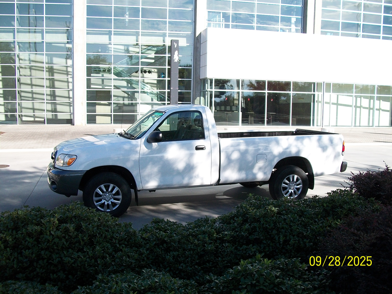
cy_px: 147
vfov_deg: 44.2
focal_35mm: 32
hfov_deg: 56.8
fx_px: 362
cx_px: 196
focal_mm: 5.7
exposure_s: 1/500
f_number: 2.9
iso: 80
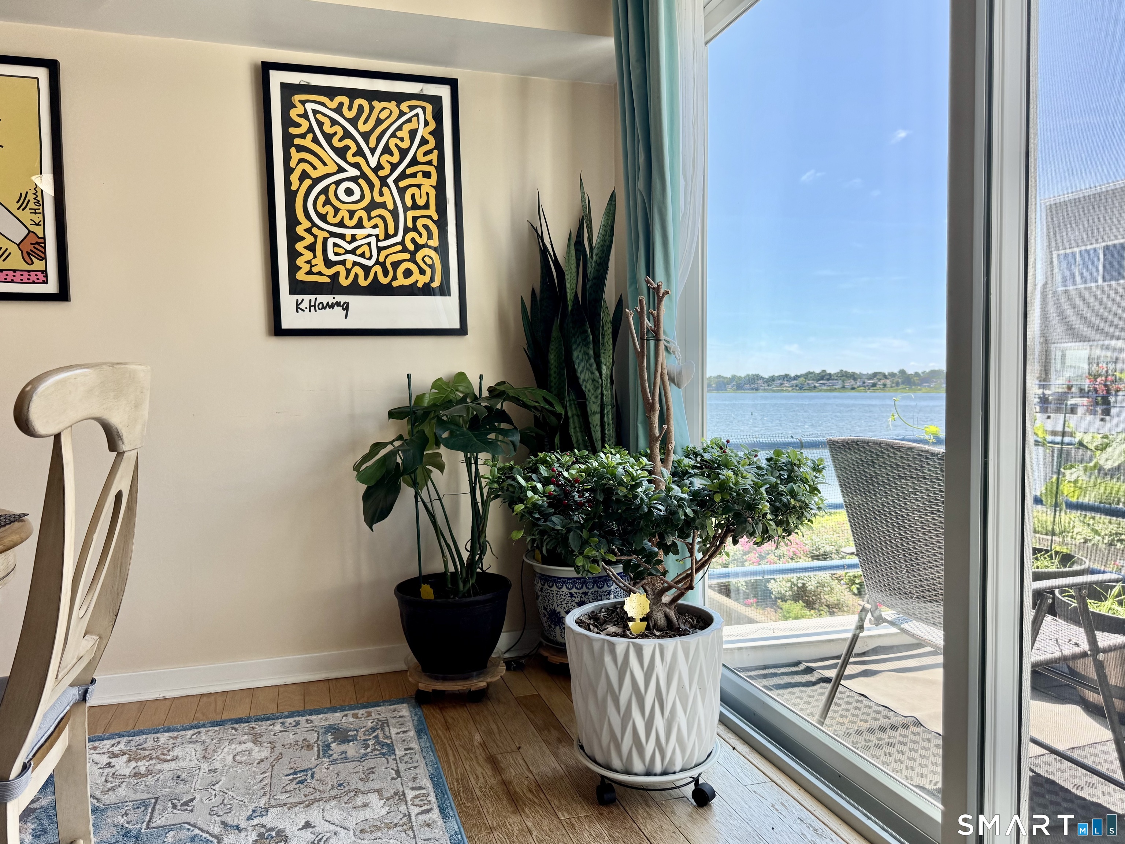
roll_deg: +0.2
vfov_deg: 56.8
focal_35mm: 24
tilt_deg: -1.2
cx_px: 562
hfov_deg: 71.6
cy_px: 422
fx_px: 780
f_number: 1.78
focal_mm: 6.76
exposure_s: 1/658
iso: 80
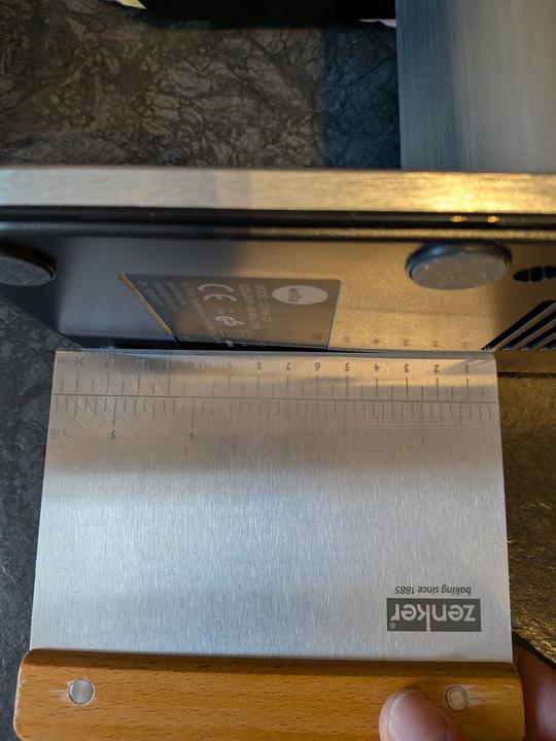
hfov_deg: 56.8
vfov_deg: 71.6
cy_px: 370
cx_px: 278
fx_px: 514
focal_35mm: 24
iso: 486
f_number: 1.7
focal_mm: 4.53
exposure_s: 1/100
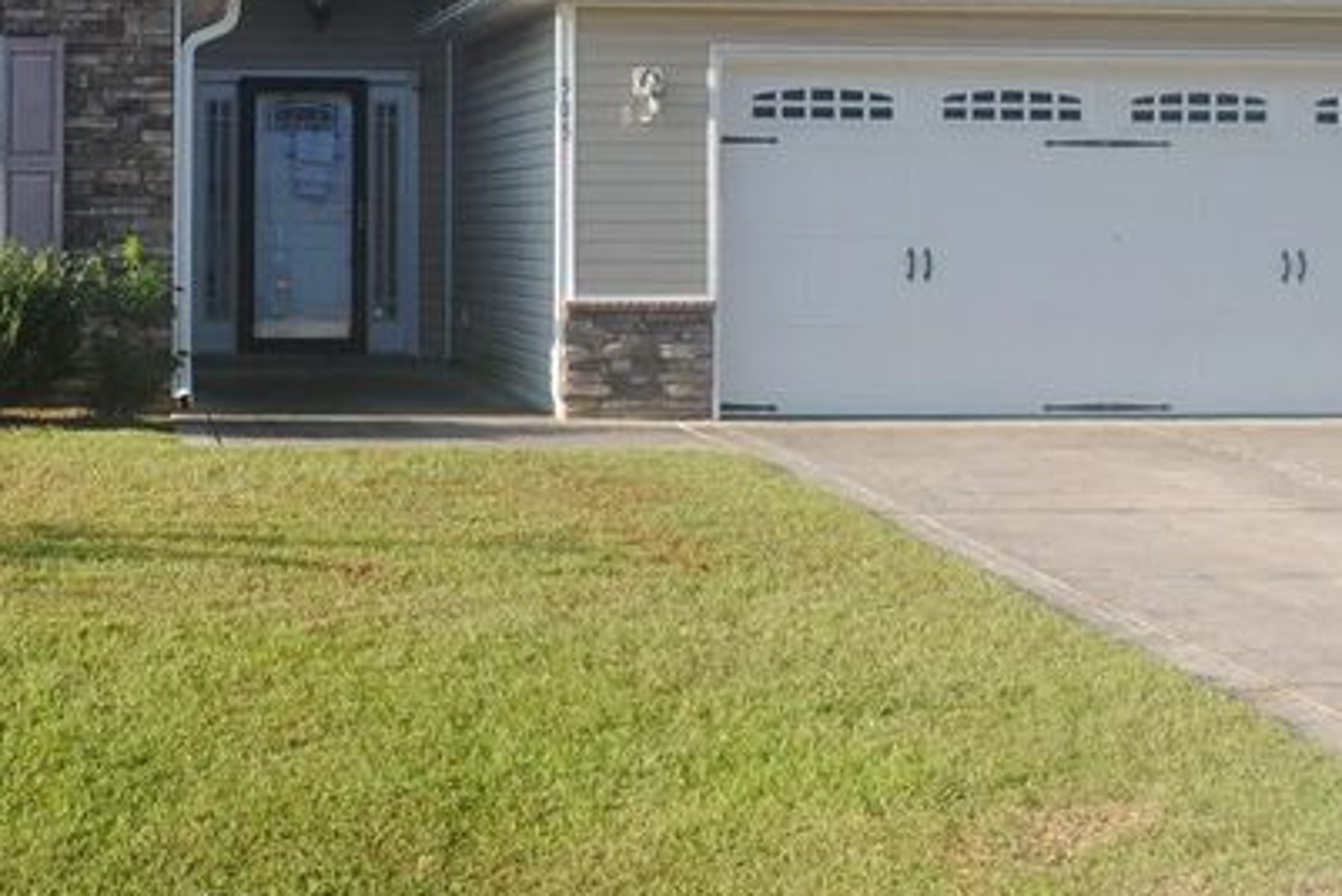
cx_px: 251
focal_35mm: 69
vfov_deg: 19.5
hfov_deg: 28.5
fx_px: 2574
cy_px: 135
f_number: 6.3
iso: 100
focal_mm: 18
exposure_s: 1/160
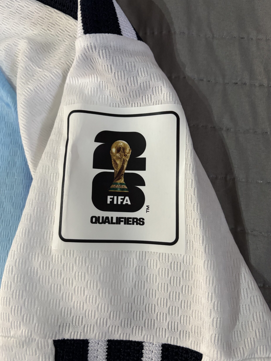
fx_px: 282
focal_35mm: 27
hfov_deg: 51.4
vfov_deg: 65.3
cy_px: 181
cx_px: 136
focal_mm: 5.96
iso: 400
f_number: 1.6
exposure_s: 1/50
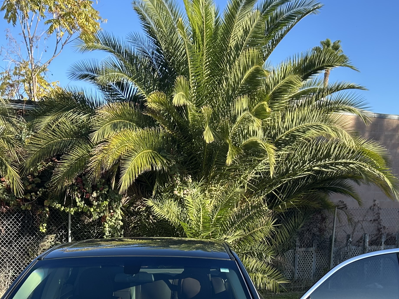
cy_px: 307
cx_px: 173
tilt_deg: -9.6
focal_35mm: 57
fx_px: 657
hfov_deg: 33.7
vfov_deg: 24.4
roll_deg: -1.0
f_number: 1.5
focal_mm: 5.7
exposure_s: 1/1038
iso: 50
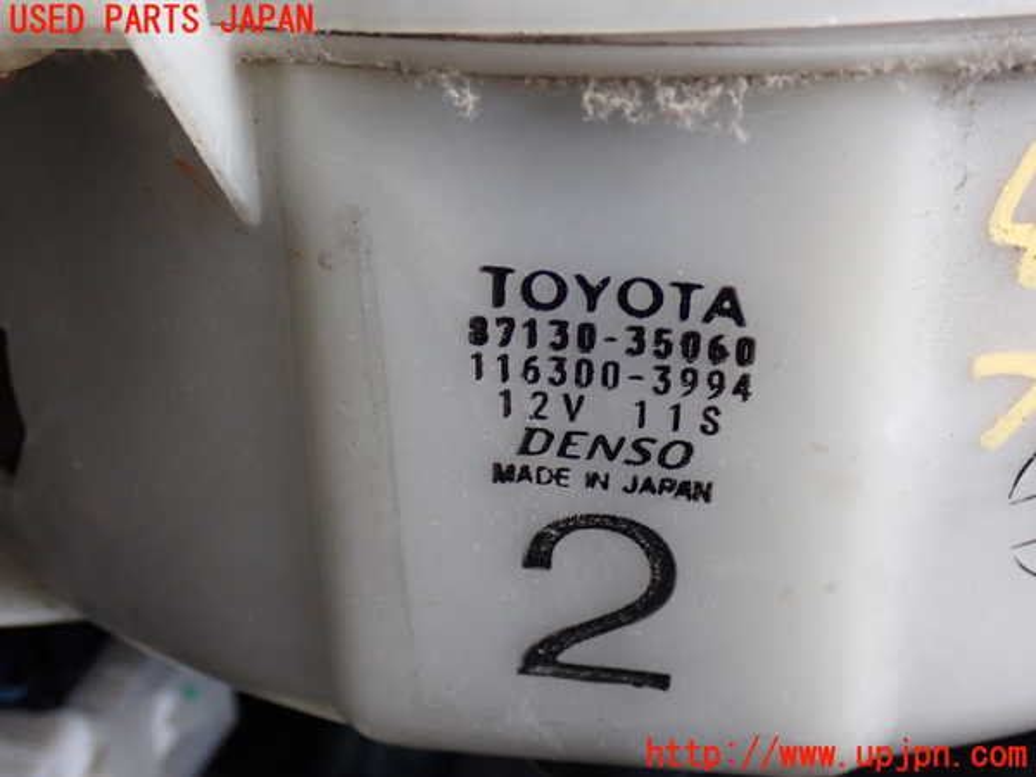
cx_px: 518
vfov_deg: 29.1
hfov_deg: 38.2
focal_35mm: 50
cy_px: 388
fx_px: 1496
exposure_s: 1/50
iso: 320
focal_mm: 9.01
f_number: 3.2
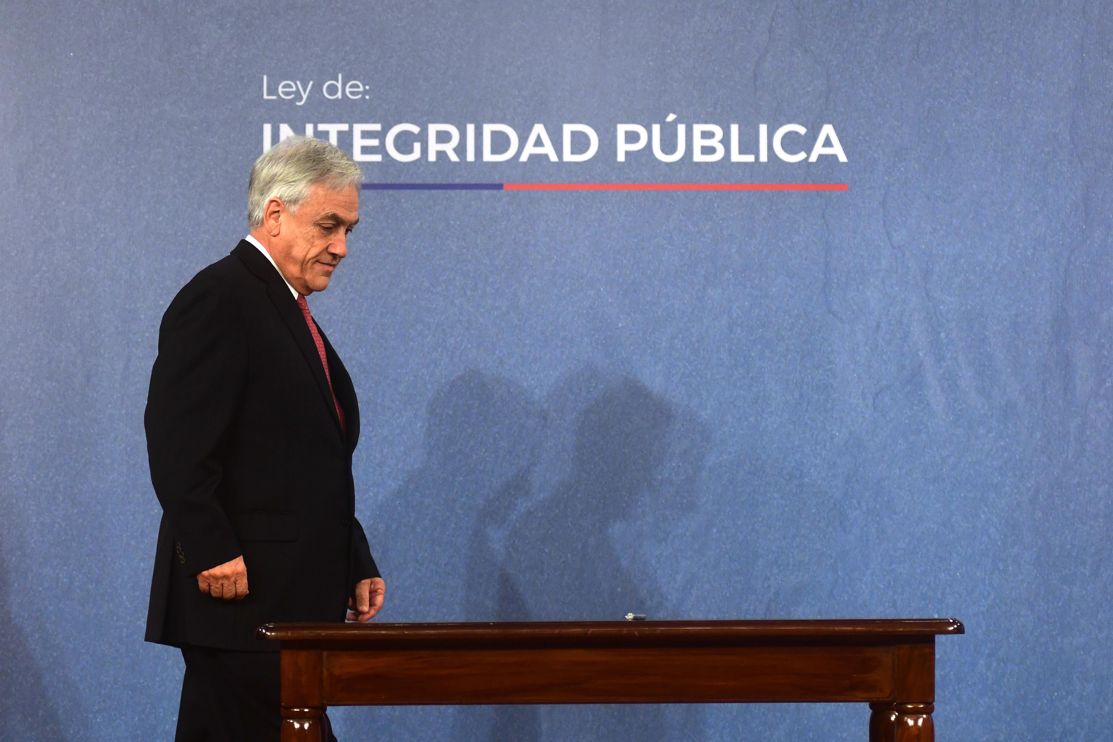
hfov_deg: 17.1
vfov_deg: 11.4
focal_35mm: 120
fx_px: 3710
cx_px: 556
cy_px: 371
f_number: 2.8
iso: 1600
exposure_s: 1/800
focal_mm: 80
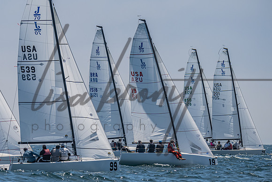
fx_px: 3276
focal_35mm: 433
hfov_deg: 4.8
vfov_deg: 3.2
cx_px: 81
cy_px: 77
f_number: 6.3
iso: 400
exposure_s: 1/3200
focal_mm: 260
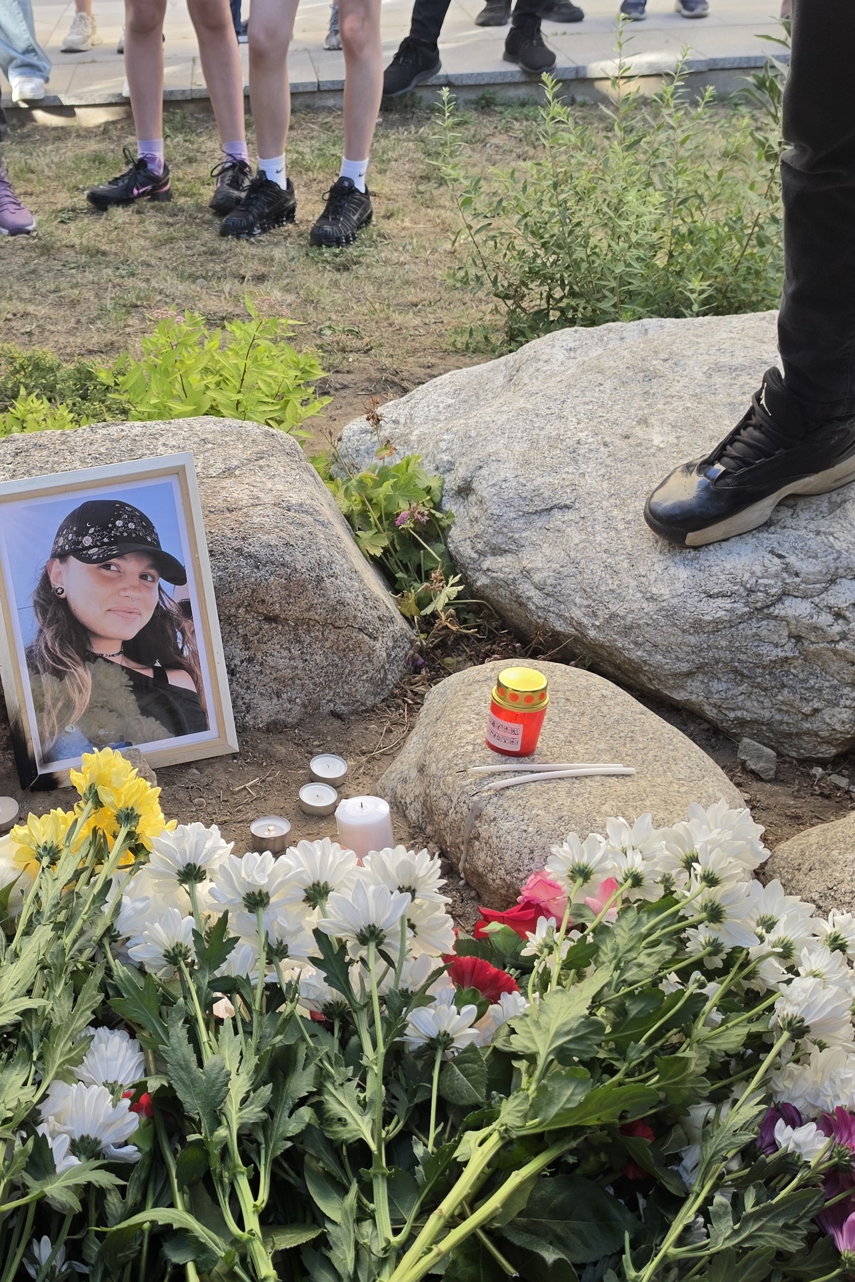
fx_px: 1461
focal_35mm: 41
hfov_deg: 31.5
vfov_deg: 47.4
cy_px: 654
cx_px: 130
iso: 20
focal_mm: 6.5
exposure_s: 1/180
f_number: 1.4
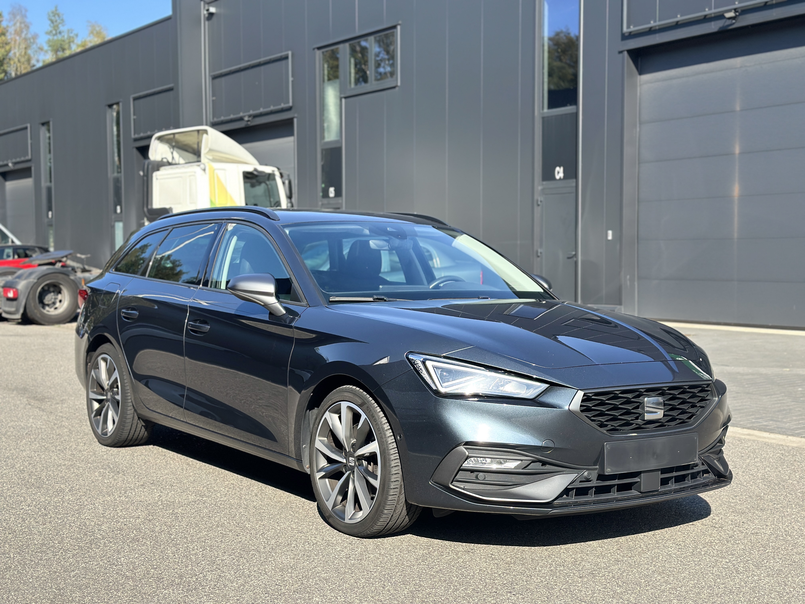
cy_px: 302
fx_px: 1116
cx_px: 402
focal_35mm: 48
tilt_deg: -2.5
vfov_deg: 30.3
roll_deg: +0.1
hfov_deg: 39.7
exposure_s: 1/2070
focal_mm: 6.86
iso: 80
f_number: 1.78
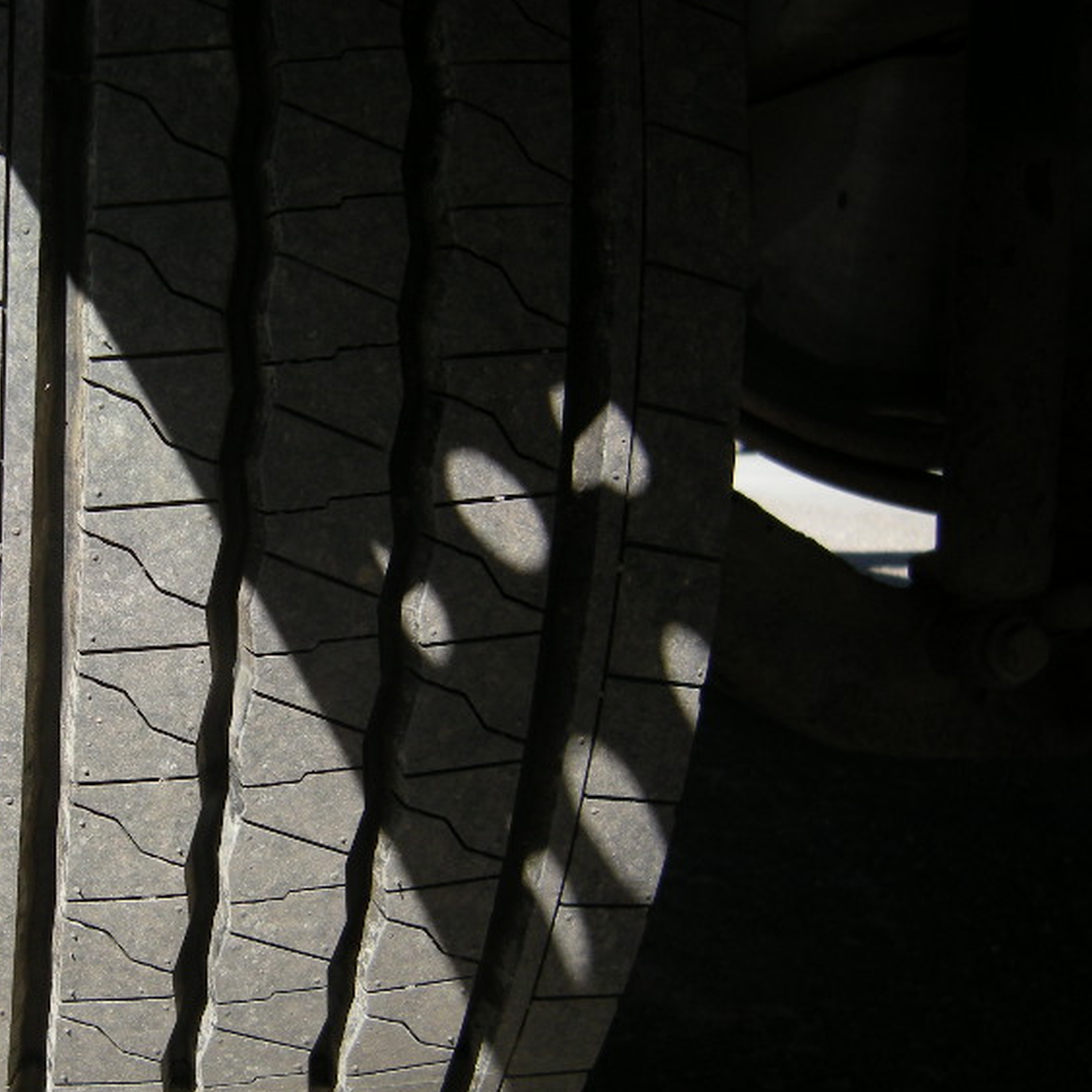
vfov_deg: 37.4
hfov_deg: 35.8
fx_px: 1606
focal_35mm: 45
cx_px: 161
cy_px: 638
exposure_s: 1/466
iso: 64
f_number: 2.8
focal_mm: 4.7
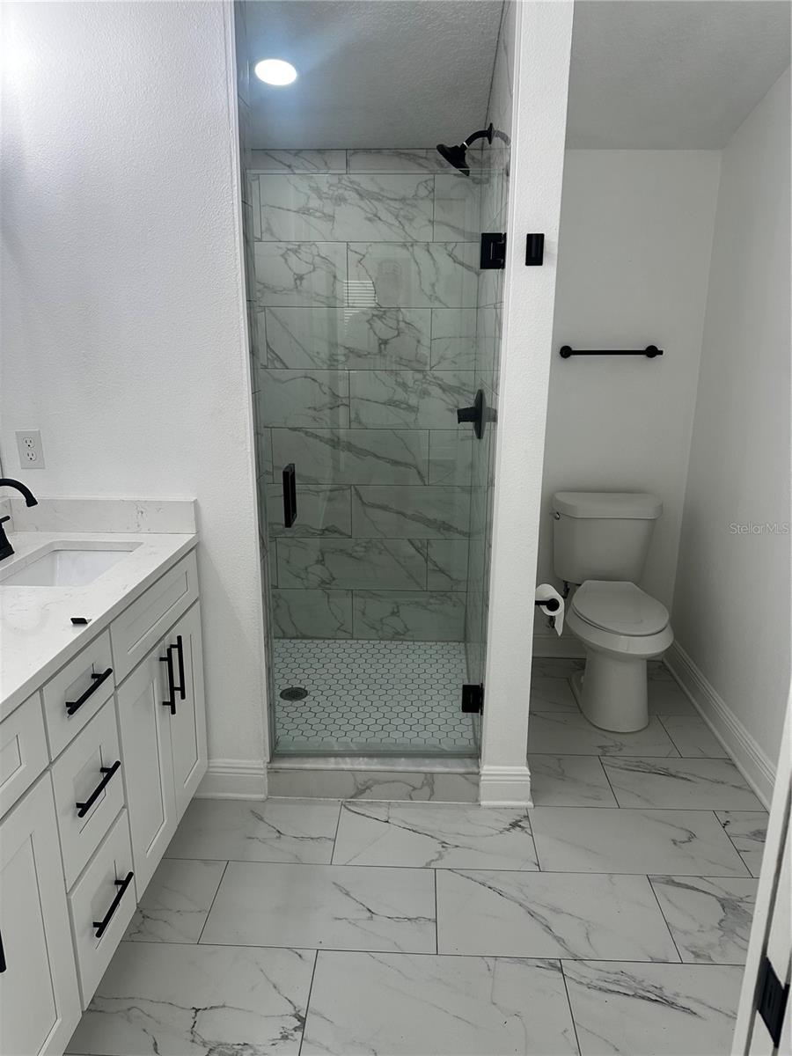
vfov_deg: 71.6
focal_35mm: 24
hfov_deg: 56.8
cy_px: 528
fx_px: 732
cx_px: 396
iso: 100
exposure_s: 1/120
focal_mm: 6.86
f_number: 1.78
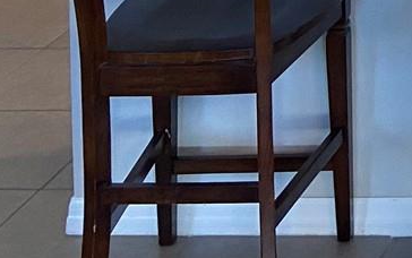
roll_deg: -0.6
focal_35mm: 121
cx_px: 773
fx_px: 1359
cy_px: -344
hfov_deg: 14.8
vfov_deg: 9.7
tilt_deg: -7.3
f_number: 1.8
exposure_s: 1/60
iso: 80
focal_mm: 4.25
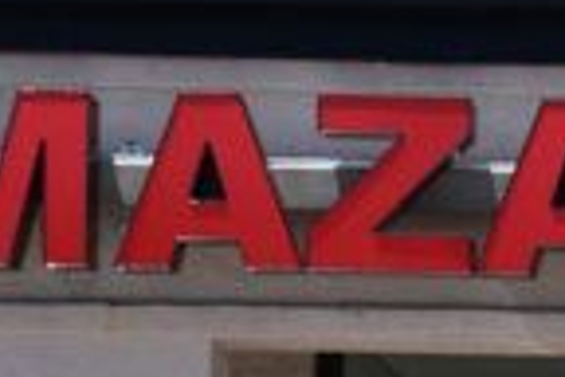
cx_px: 1177
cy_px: 1068
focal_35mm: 332
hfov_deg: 6.0
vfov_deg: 4.0
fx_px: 5203
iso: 320
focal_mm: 31
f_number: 11
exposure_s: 1/500
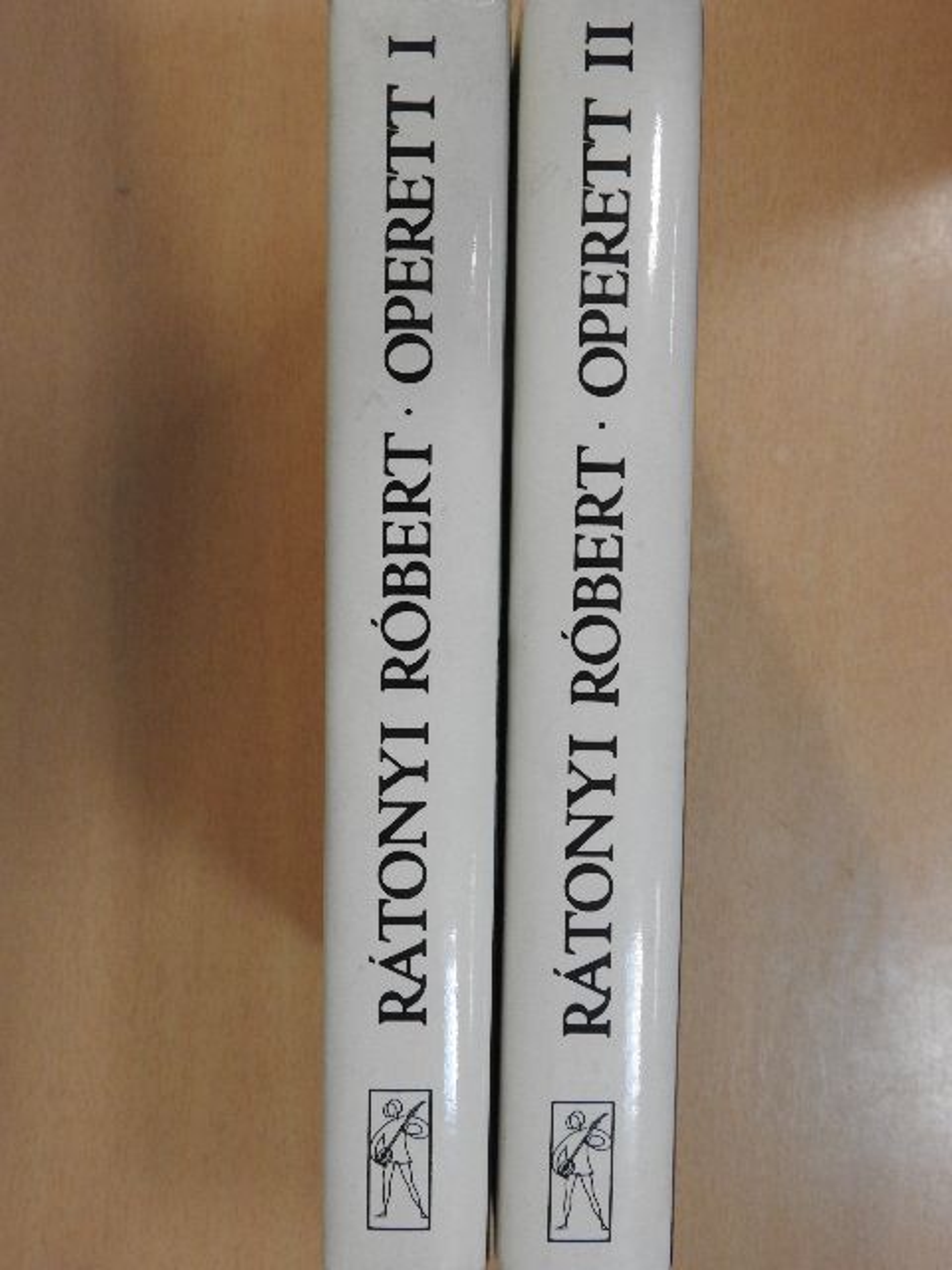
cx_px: 476
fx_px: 1210
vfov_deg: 55.4
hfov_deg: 42.9
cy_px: 635
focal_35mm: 33
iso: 320
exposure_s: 1/30
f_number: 4
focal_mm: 5.9
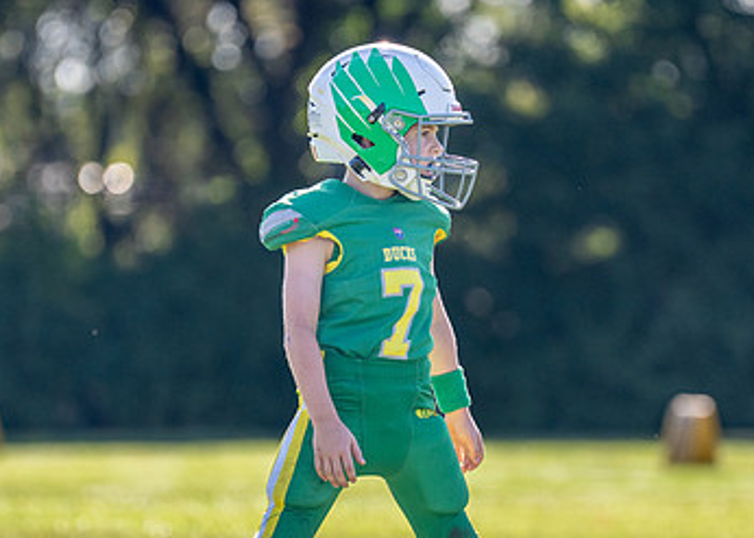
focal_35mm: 508
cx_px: 413
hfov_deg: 4.0
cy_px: 361
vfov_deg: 2.8
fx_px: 10876
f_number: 2.8
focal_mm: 200
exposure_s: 1/2500
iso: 250
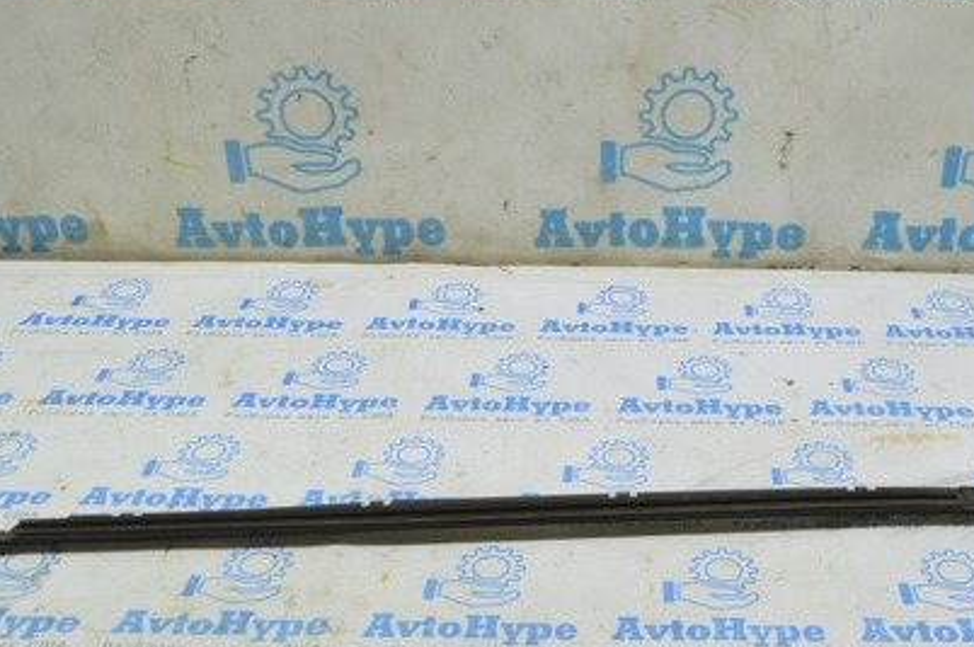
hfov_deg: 45.1
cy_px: 367
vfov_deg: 31.1
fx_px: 1162
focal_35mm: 43
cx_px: 615
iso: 400
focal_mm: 18
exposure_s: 1/20
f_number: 5.6
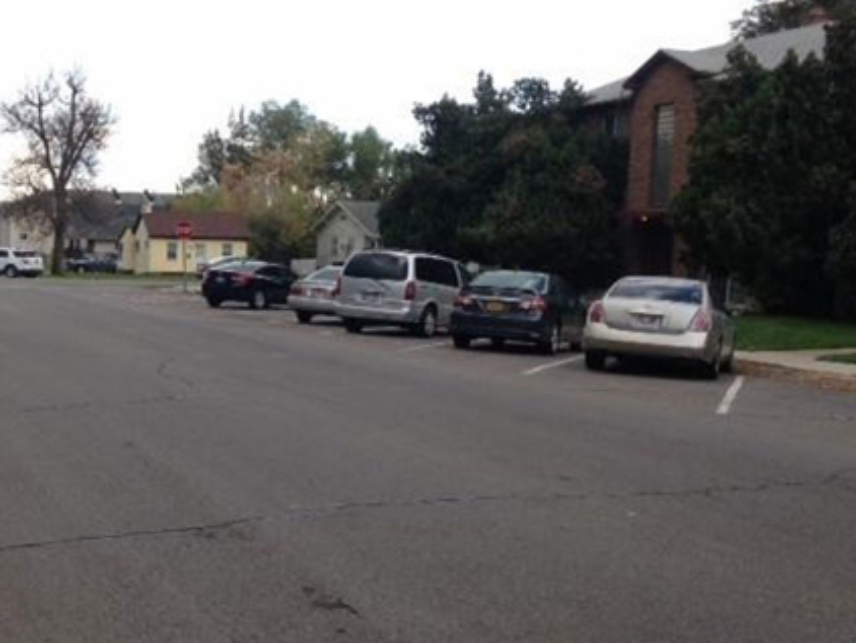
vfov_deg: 29.1
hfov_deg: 37.3
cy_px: 329
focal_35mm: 50
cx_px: 219
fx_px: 1237
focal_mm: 4.12
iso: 50
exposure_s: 1/210
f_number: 2.4
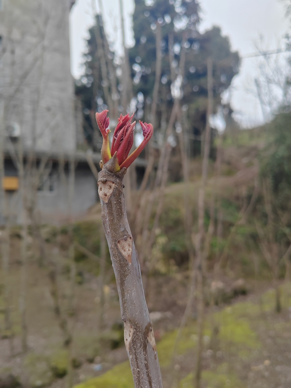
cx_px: 146
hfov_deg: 51.3
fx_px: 303
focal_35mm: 27
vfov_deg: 65.3
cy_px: 194
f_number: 1.9
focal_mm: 5.52
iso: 100
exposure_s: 1/520
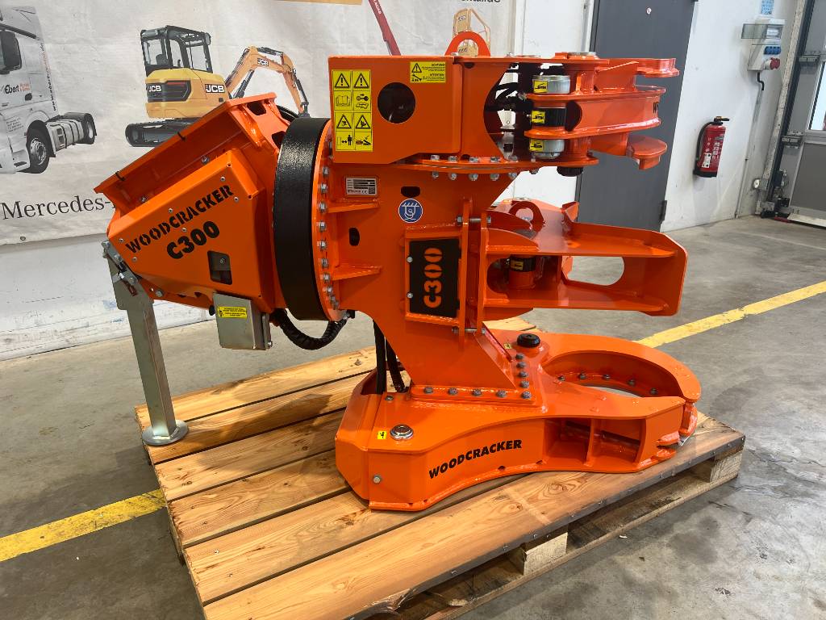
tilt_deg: -21.3
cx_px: 413
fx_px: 620
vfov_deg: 53.1
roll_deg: +0.1
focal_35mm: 26
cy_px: 310
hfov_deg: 67.3
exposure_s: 1/121
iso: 80
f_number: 1.5
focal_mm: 5.7
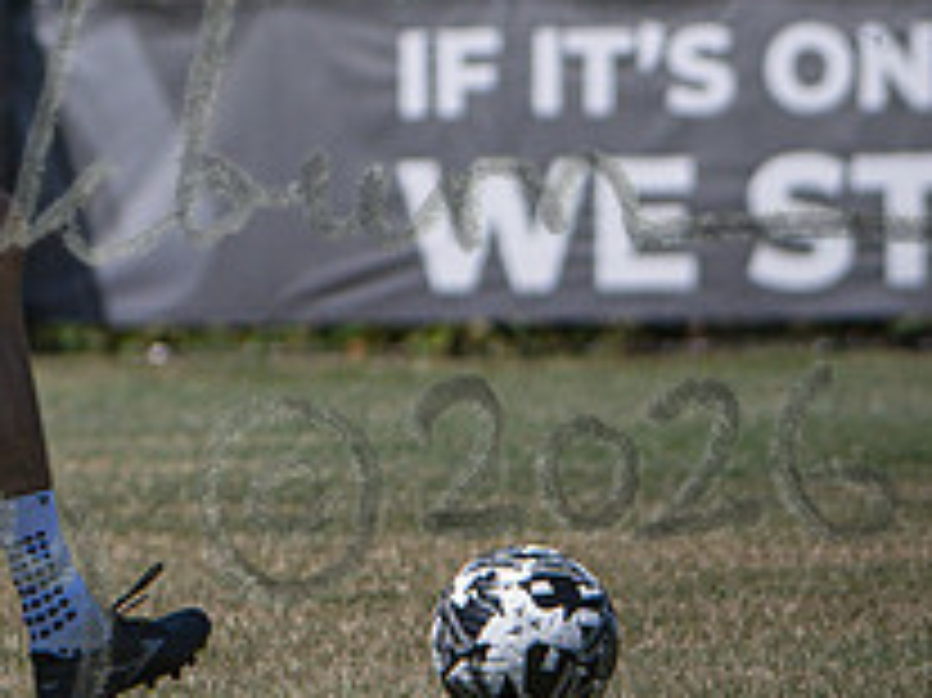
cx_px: 43
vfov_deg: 1.3
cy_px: 36
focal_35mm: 1174
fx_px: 31590
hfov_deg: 1.7
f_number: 4
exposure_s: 1/3200
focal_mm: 200
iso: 400
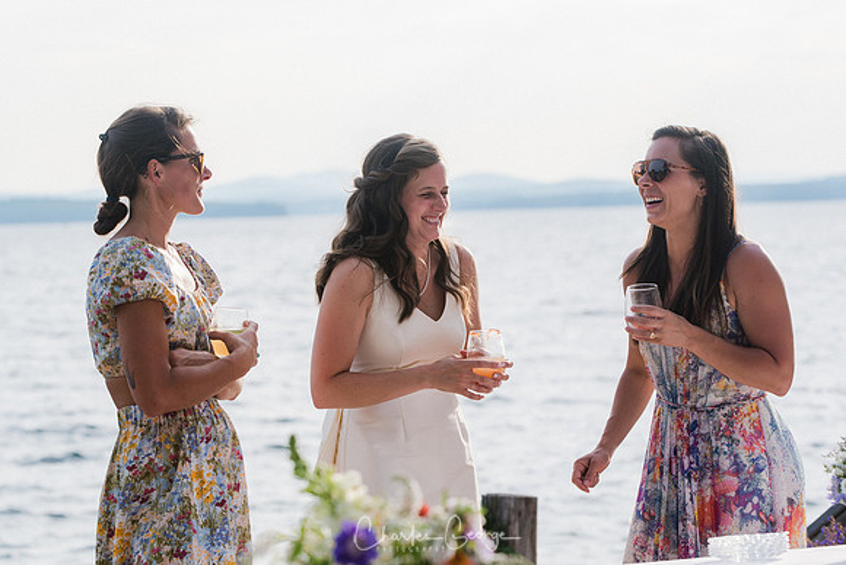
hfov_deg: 14.4
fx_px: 3349
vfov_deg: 9.6
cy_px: 282
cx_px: 423
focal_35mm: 142
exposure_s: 1/800
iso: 200
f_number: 4.5
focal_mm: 95
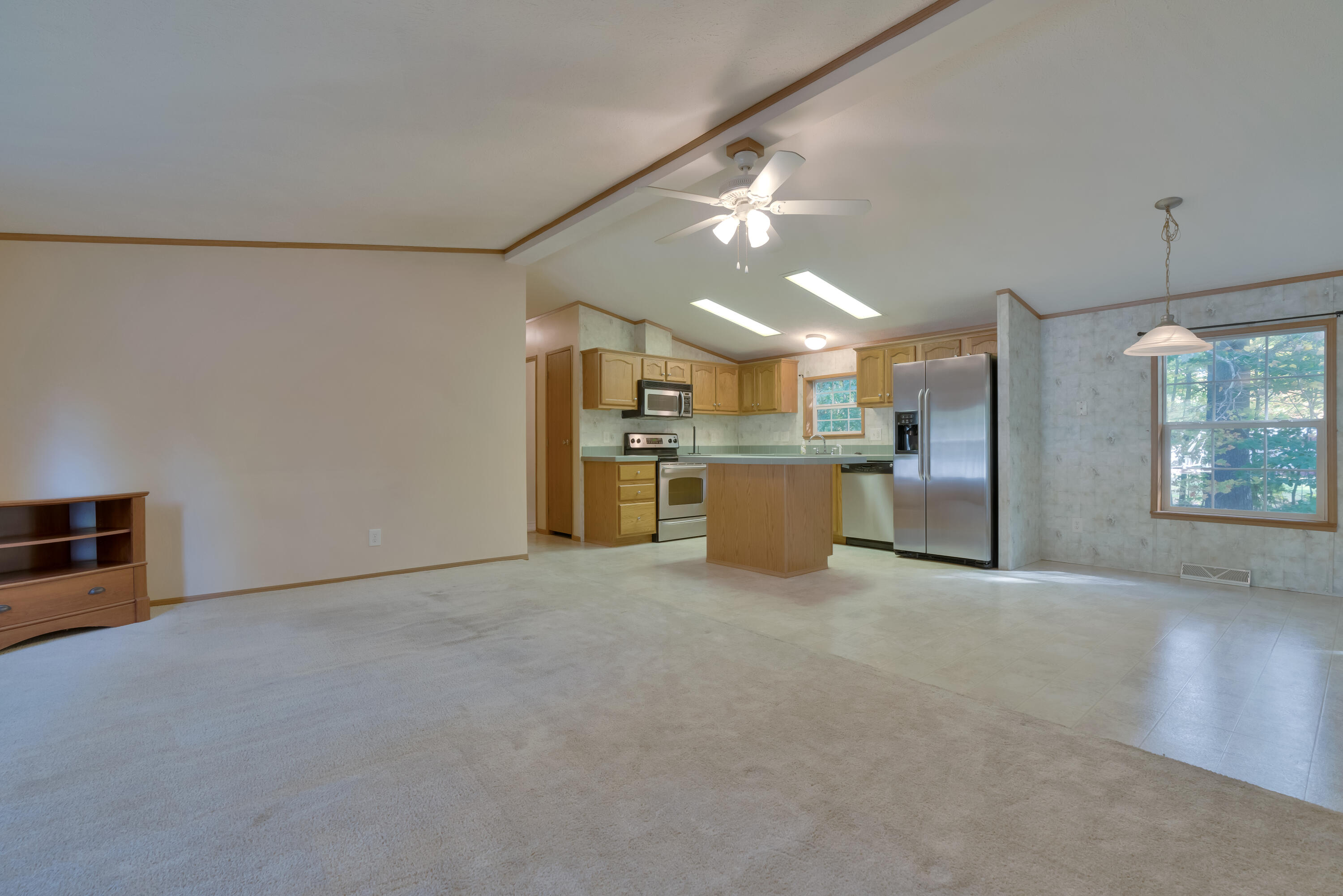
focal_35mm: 16
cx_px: 672
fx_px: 597
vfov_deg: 73.8
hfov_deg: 96.7
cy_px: 448
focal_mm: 16
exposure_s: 1/60
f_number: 8
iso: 800
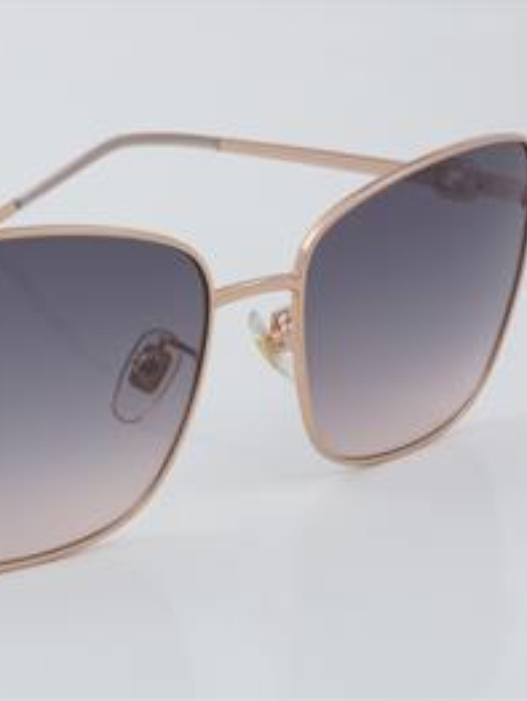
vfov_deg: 17.9
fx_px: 2229
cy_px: 348
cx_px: 24
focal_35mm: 110
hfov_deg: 13.3
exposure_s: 1/3
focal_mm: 50
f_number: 32
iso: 100
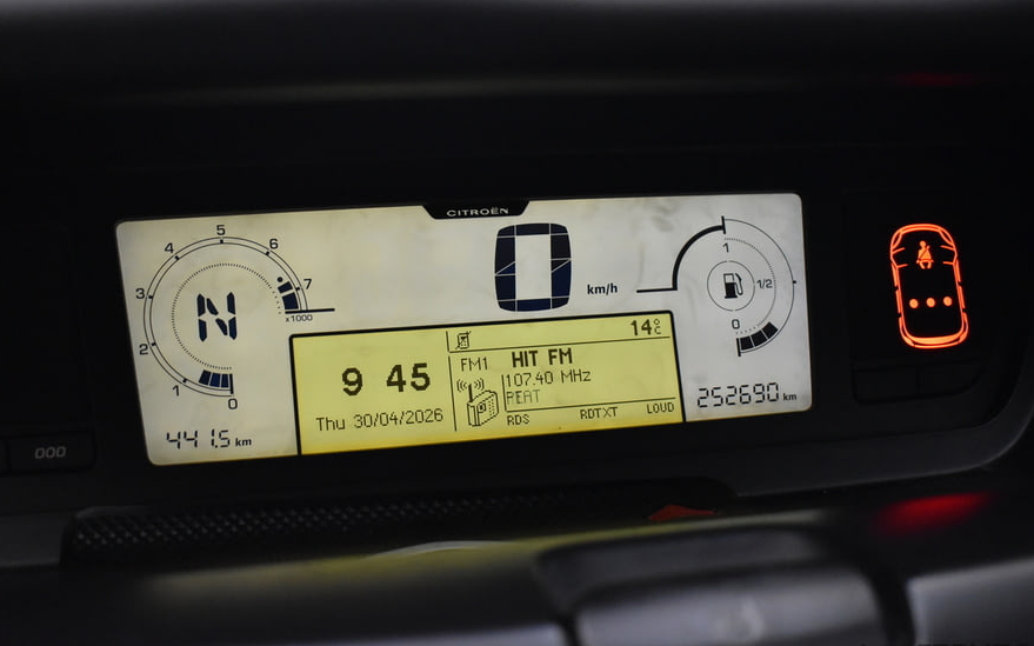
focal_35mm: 47
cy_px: 324
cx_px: 513
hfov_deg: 42.7
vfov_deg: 27.4
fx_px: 1324
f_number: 4.2
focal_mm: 30
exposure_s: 1/80
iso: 3200
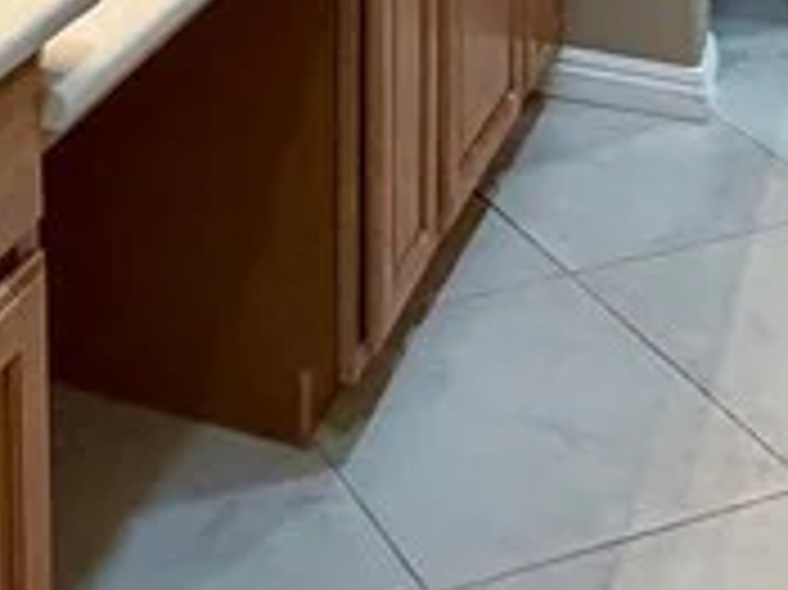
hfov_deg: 23.6
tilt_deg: -6.0
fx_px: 1865
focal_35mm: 82
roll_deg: +0.9
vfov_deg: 15.2
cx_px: 176
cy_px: -509
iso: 250
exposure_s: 1/120
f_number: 2.2
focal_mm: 2.22
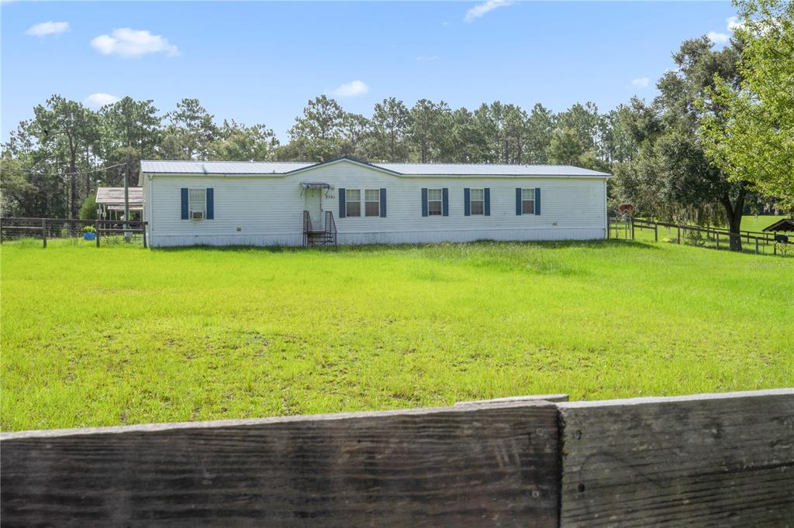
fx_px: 772
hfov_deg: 54.4
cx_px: 397
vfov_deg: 37.8
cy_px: 264
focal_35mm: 35
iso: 250
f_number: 22
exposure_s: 1/100
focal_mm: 35
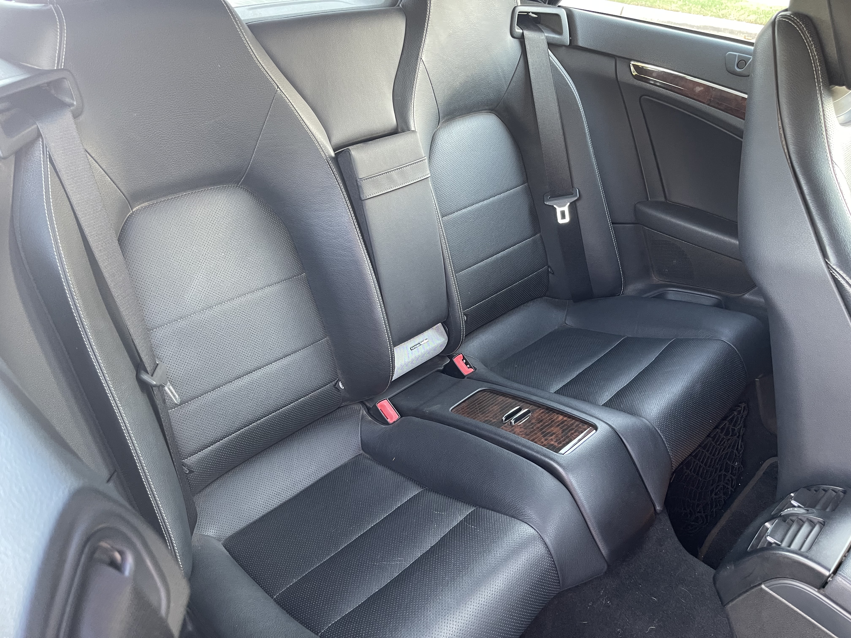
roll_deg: -0.9
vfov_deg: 54.9
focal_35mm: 25
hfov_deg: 69.4
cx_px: 426
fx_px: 615
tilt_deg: -31.3
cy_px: 319
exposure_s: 1/60
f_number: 1.6
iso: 250
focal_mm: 5.1
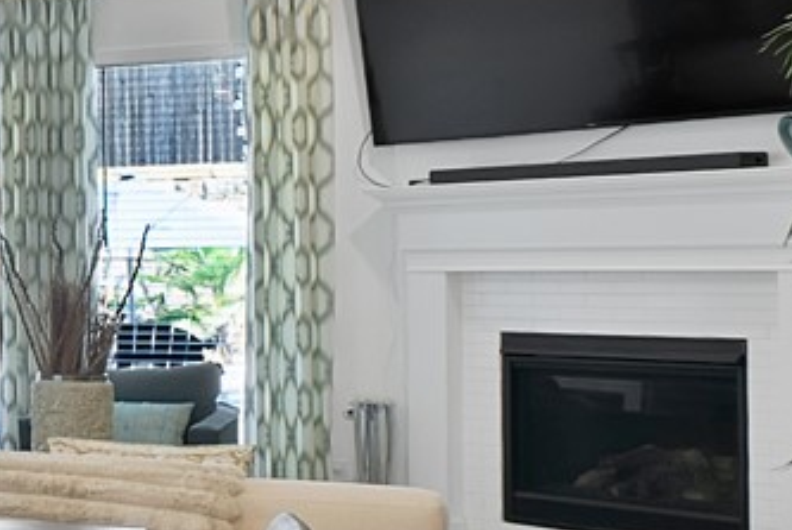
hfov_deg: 15.5
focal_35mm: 72
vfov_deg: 19.0
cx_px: -1075
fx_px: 1586
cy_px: 298
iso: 640
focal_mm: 12
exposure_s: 1/3
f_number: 9
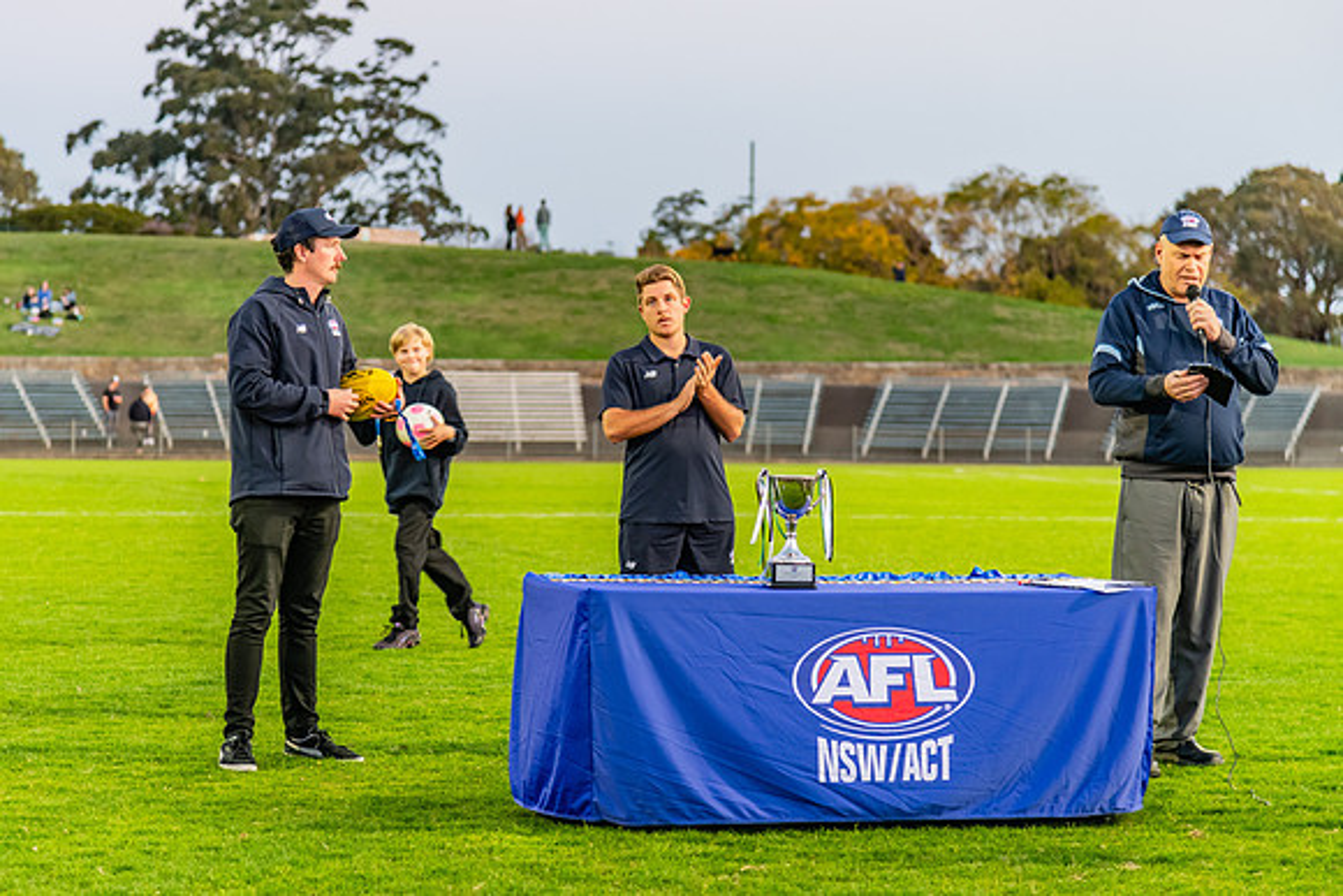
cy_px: 421
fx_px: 3954
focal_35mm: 106
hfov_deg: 19.3
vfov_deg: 12.9
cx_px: 631
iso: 1600
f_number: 4
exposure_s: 1/100
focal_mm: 100
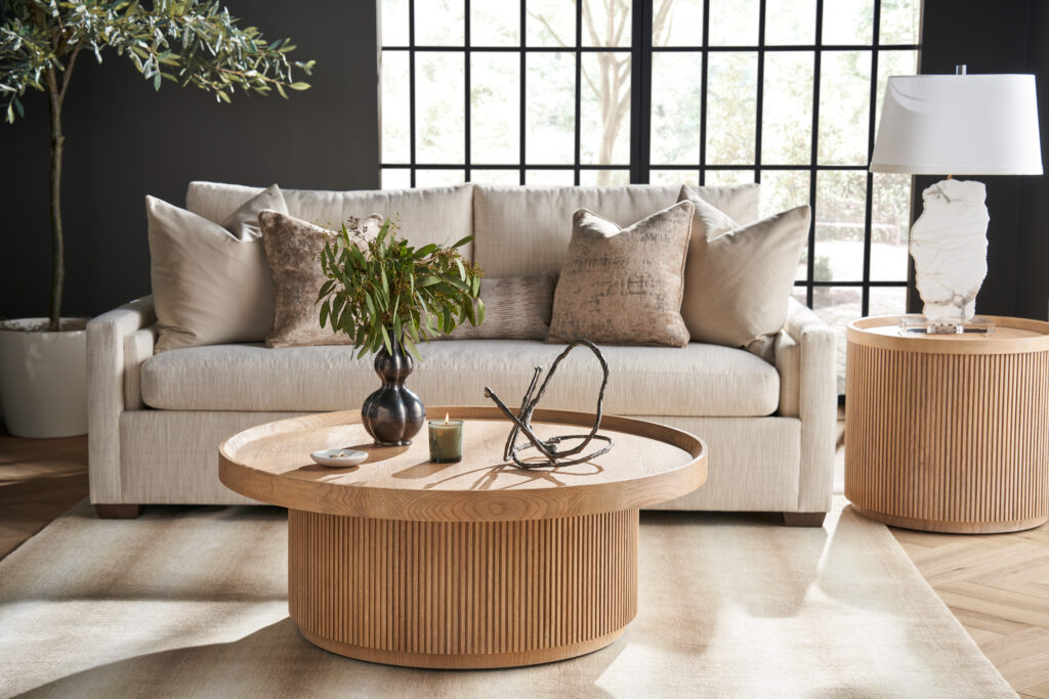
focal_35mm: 67
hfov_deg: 30.1
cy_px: 350
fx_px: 1952
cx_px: 524
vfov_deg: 20.3
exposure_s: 1/125
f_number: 5
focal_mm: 67
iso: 200
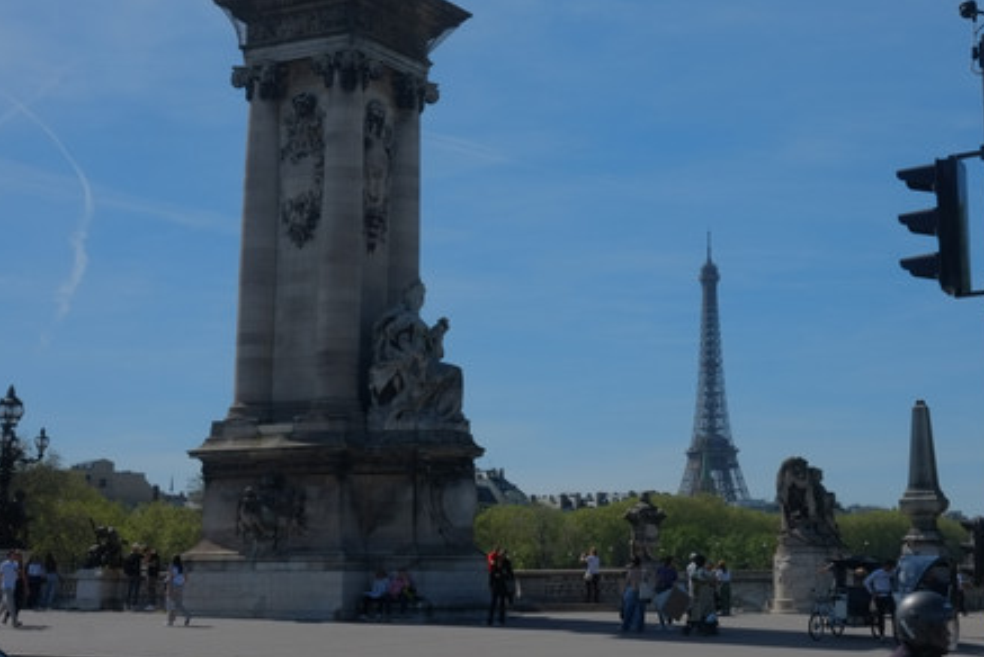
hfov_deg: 32.9
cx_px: 707
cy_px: 208
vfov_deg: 22.5
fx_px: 1641
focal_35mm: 60
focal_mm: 27
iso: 200
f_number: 14
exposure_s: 1/350
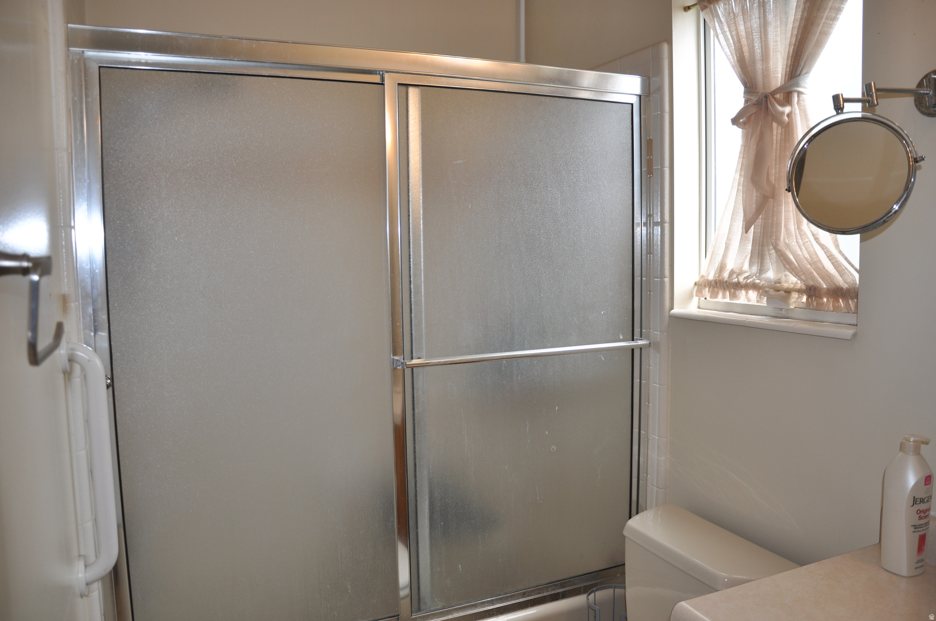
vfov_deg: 47.8
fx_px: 701
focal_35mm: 27
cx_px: 468
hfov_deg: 67.4
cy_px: 310
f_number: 4
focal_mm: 18
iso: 200
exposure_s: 1/200
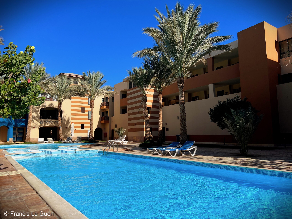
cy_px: 110
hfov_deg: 67.3
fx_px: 219
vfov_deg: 53.1
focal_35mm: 26
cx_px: 146
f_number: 1.5
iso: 50
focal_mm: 5.7
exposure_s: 1/4630
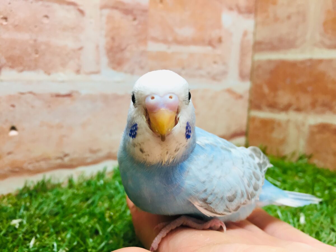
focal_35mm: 29
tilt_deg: -11.0
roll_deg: -0.7
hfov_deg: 61.7
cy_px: 126
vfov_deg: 48.2
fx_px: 281
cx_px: 168
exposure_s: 1/30
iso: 64
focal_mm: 4.15
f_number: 2.2
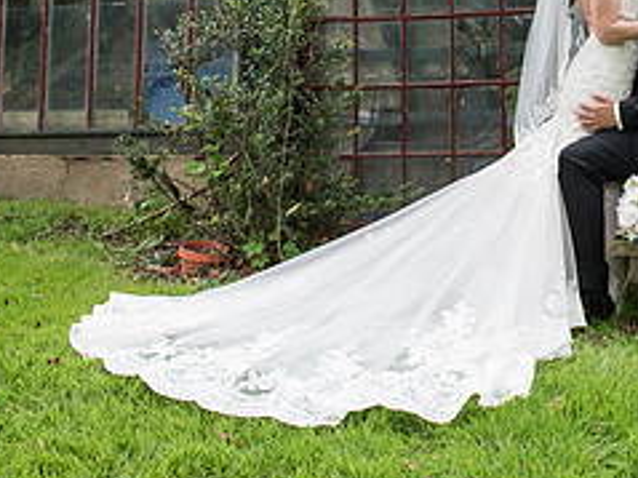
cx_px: 609
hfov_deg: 32.2
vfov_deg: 24.7
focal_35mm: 56
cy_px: -12
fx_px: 1032
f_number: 4
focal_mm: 24
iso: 640
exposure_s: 1/500
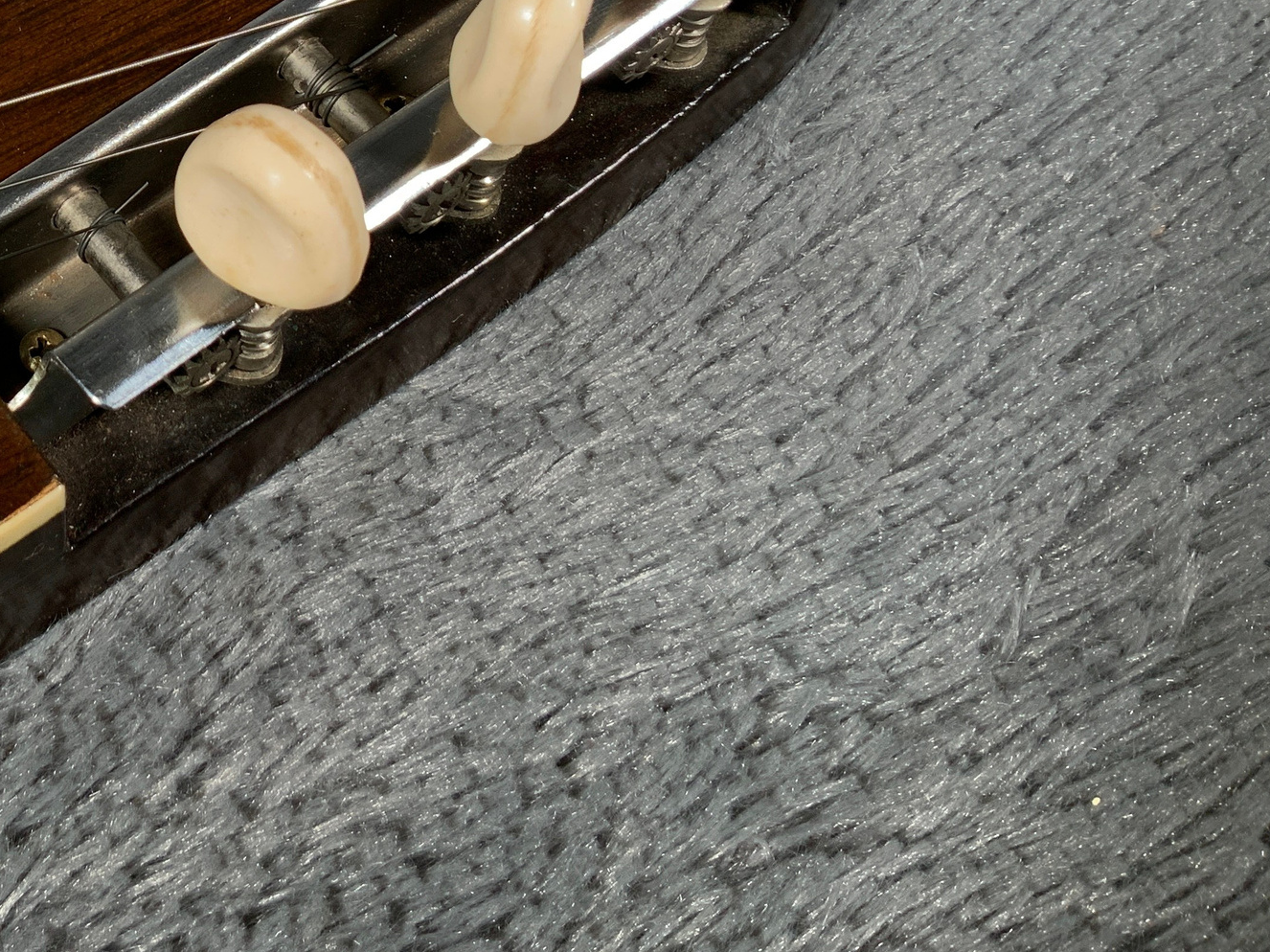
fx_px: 2054
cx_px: 66
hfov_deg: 32.2
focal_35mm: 56
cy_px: 44
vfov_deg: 25.1
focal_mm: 3
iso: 32
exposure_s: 1/104
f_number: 1.8
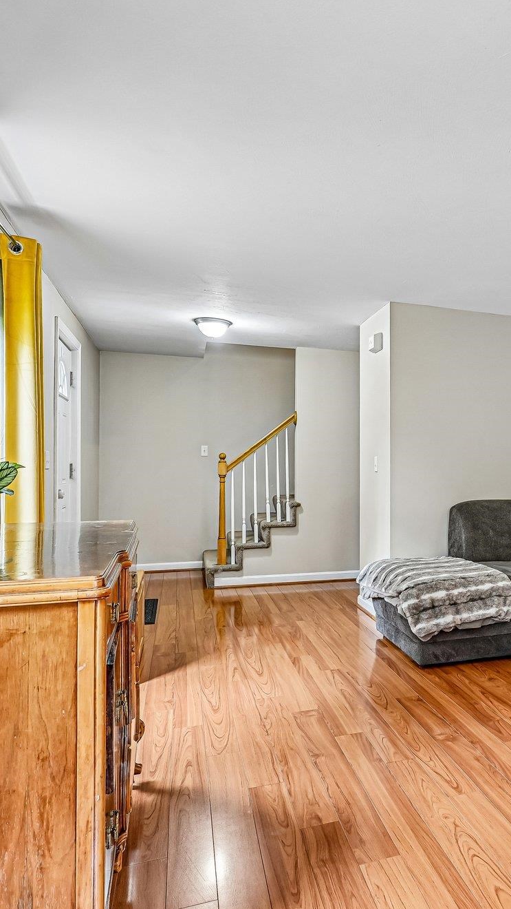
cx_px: 451
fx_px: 626
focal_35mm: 26
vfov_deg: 71.9
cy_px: 468
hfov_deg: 41.2
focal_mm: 16
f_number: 8
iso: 400
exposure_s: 1/5
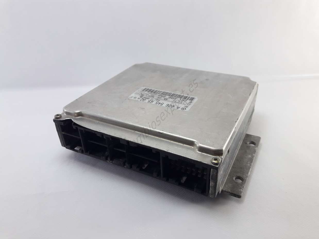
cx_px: 160
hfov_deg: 63.5
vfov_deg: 49.7
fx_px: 258
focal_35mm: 28
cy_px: 120
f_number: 1.9
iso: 50
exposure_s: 1/50
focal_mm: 3.7
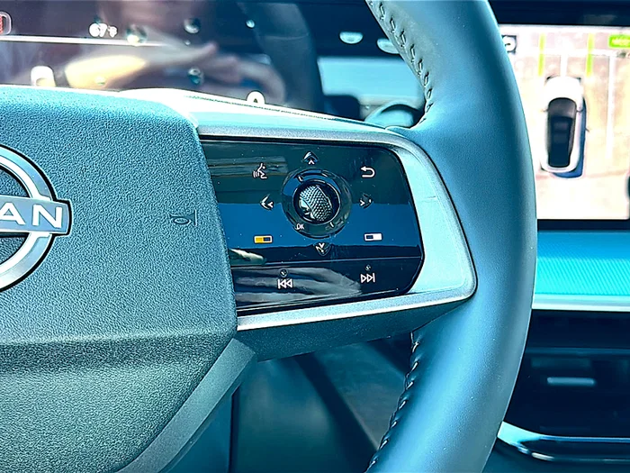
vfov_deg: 32.2
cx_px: 315
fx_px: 819
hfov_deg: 42.1
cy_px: 236
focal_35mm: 45
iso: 80
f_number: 1.78
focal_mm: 6.86
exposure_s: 1/118
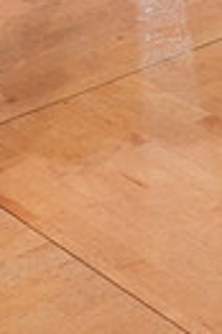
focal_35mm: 155
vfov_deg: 12.3
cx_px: -137
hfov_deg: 8.6
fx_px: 1437
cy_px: -250
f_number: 4
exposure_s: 1/500
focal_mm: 35
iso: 2500
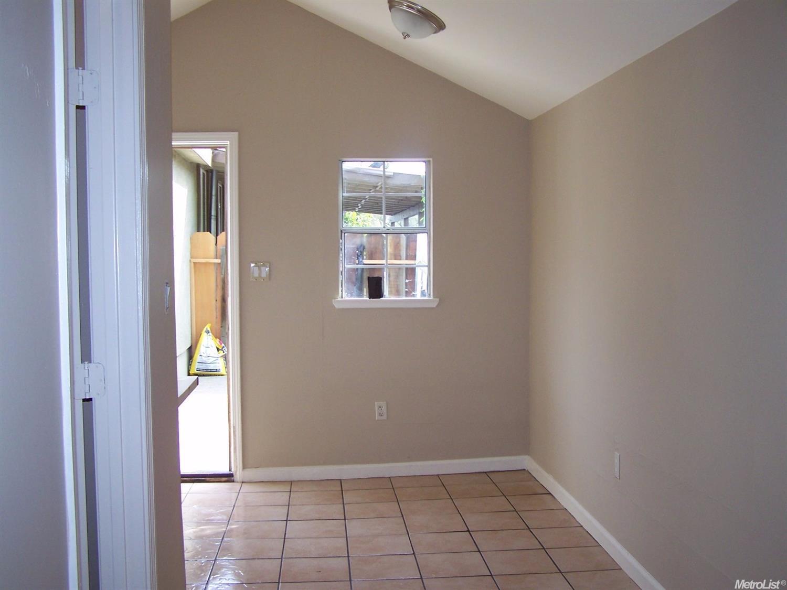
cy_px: 295
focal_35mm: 38
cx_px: 394
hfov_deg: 49.0
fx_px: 864
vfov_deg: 37.7
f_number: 2.8
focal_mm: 6.3
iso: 80
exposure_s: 1/60
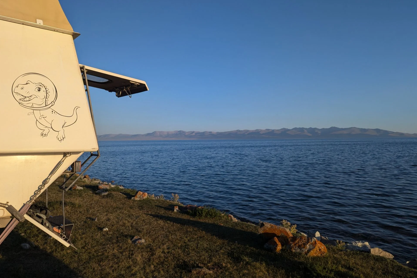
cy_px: 135
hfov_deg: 69.4
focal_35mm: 26
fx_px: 301
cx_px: 207
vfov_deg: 49.5
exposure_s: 1/3333
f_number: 1.85
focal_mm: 6.81
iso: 60
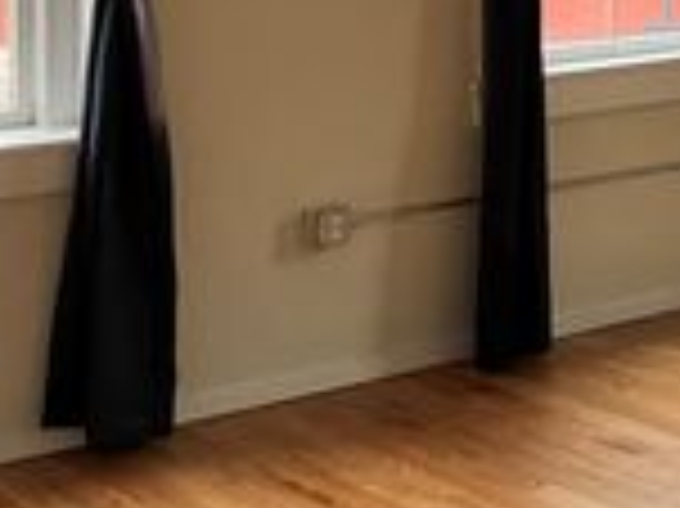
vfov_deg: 14.7
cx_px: 833
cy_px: -146
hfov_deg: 19.2
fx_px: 1884
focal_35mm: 96
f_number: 1.8
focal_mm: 3
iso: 64
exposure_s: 1/113
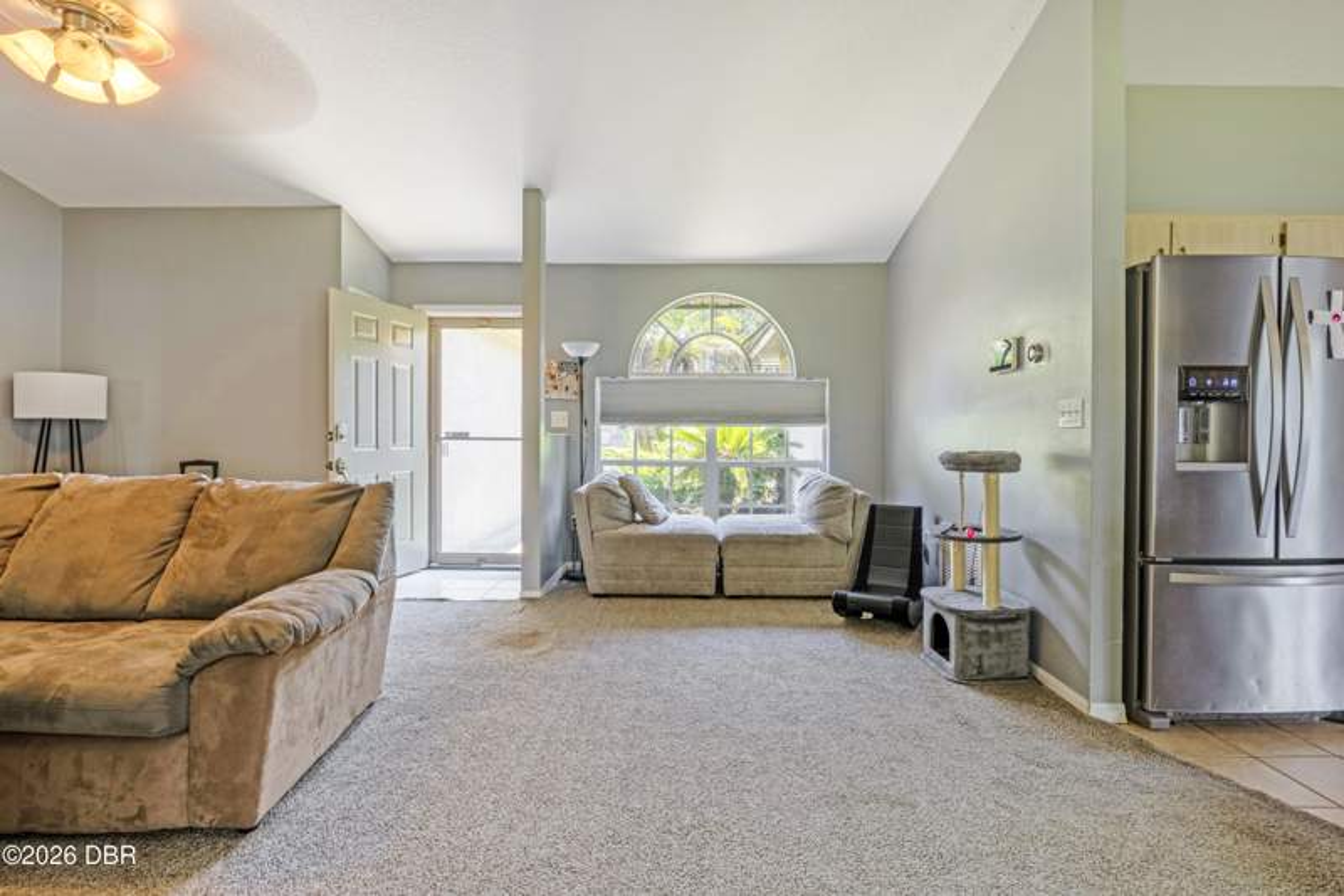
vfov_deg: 72.0
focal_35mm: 16
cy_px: 448
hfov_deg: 95.0
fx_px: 616
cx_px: 672
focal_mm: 11
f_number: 9
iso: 250
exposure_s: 1/160
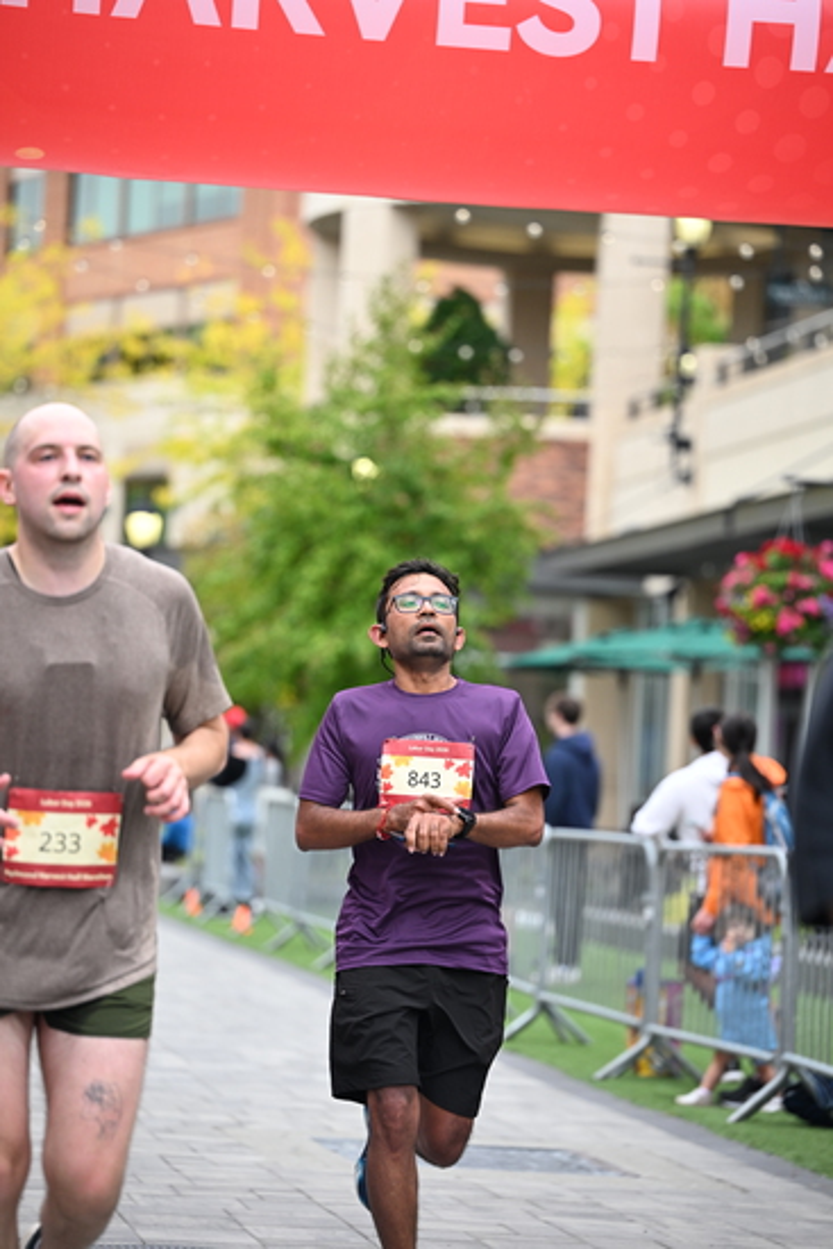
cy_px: 624
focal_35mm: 115
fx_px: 3989
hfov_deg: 11.9
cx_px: 416
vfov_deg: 17.8
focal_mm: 115
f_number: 2.8
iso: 640
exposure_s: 1/1600
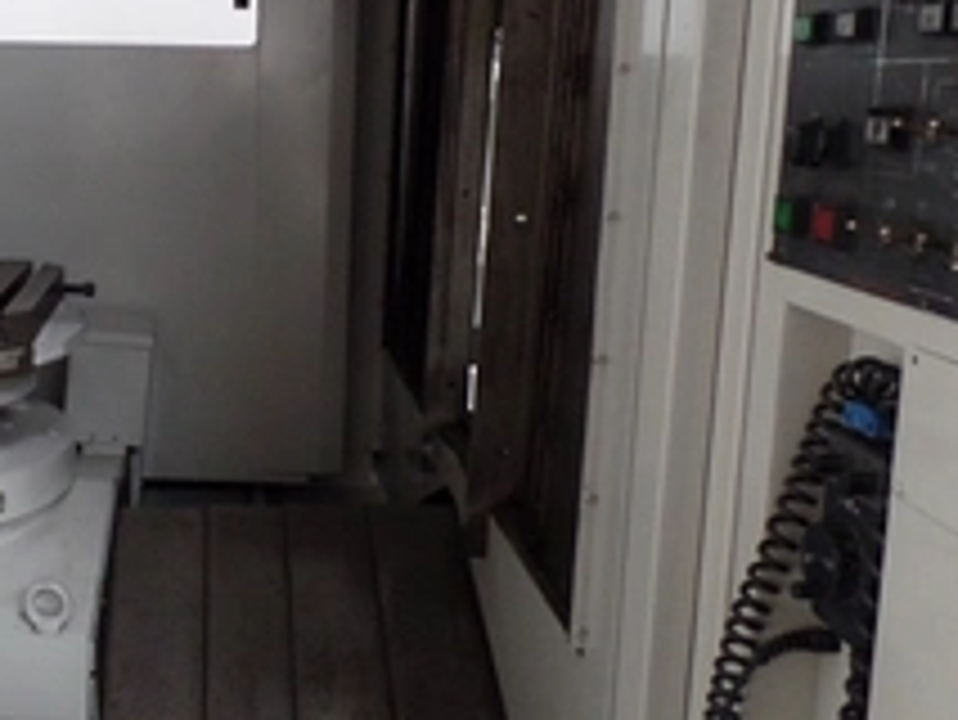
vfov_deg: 33.4
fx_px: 1191
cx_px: 155
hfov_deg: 41.4
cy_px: 248
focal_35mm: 43
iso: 240
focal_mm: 4.1
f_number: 2.8
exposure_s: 1/30
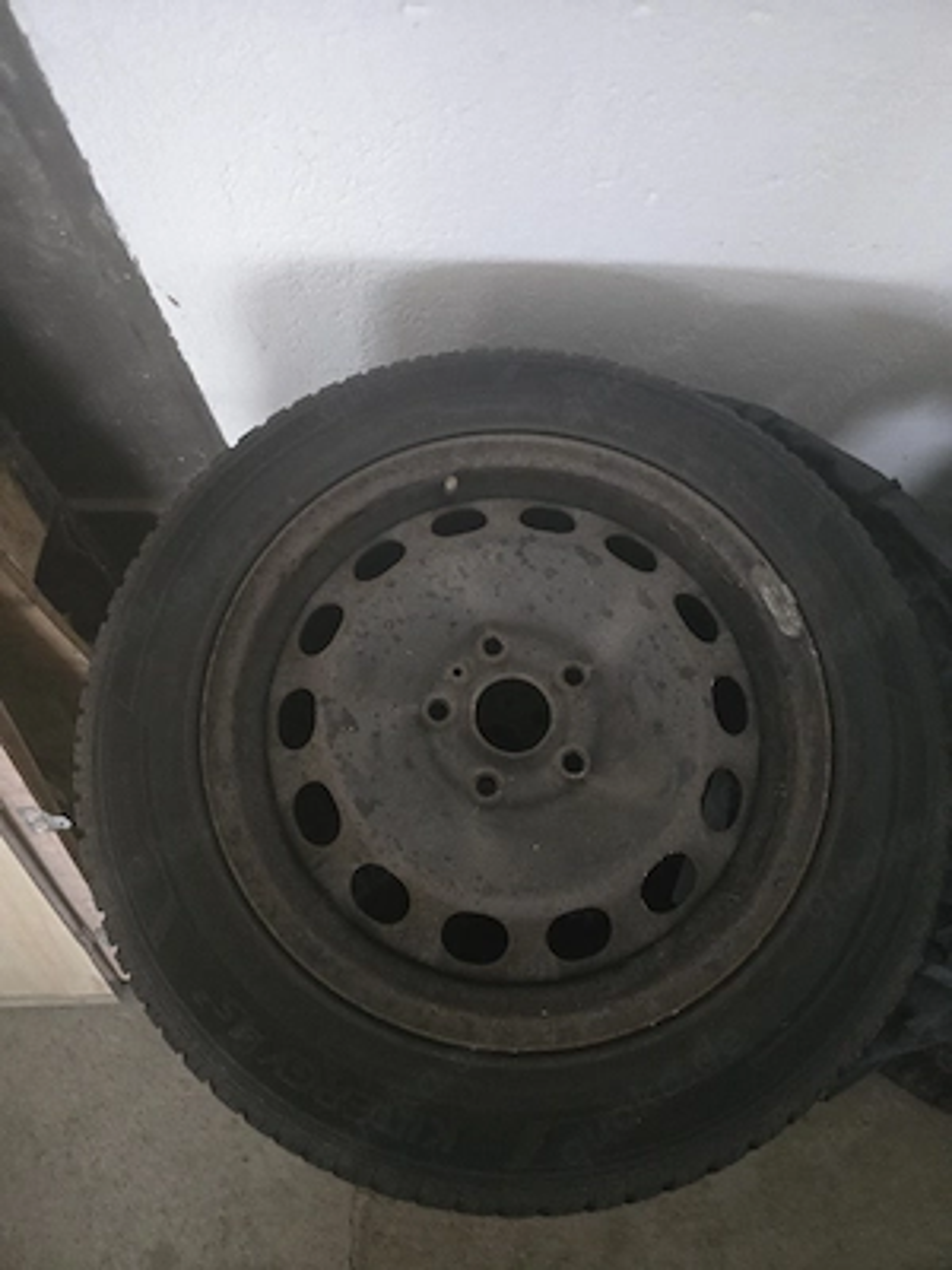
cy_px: 635
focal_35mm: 23
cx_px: 476
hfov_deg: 58.9
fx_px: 843
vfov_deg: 73.9
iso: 2000
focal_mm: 6.3
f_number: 1.7
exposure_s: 1/16.7
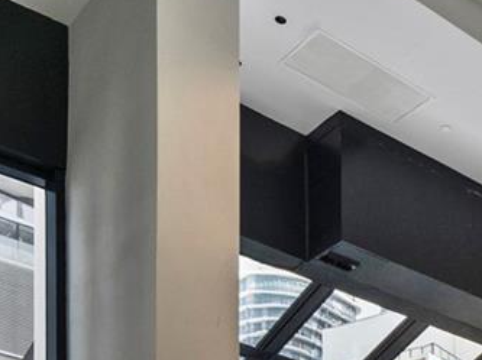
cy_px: 752
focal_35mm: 74
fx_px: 1029
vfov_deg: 15.3
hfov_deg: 24.0
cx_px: 576
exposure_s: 1/13
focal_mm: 16
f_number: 9
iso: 500
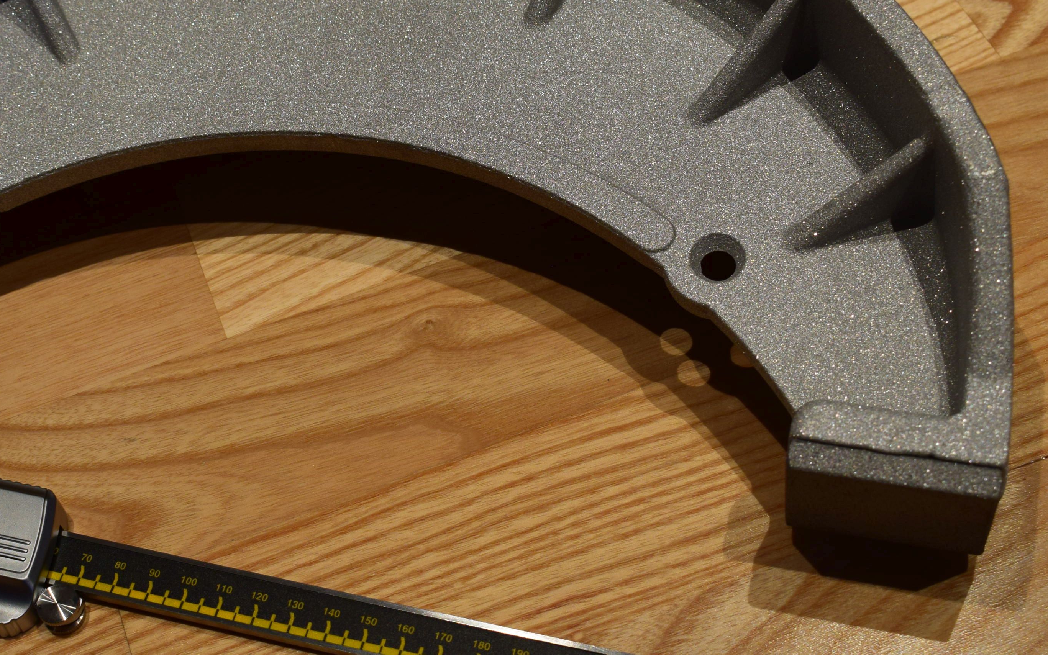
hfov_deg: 32.4
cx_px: 378
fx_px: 1795
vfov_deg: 20.7
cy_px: 279
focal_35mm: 63
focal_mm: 25
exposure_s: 1/15
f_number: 6.3
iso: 450
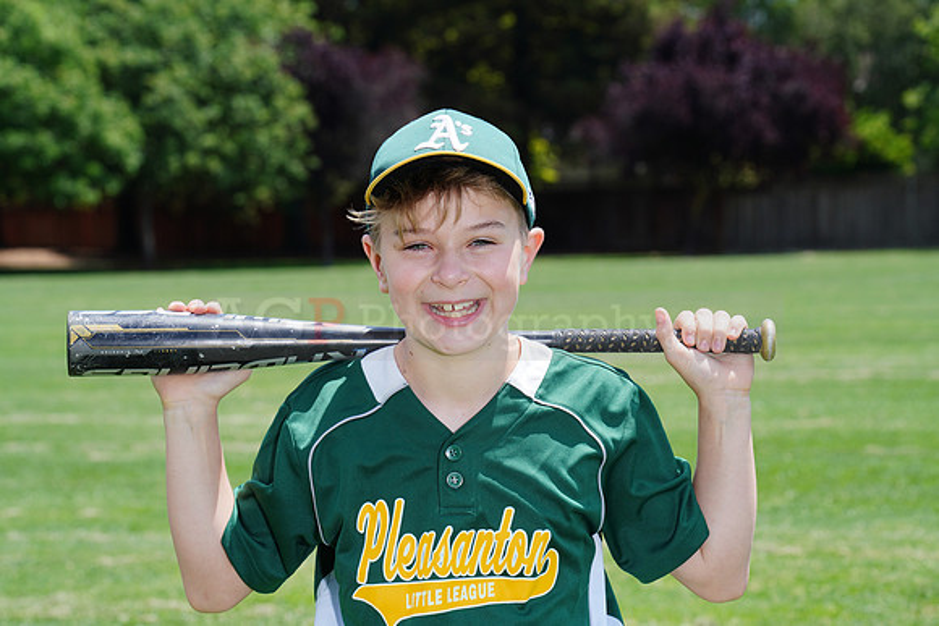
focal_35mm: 151
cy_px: 313
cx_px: 470
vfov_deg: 9.1
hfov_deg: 13.6
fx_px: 3939
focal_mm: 151
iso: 200
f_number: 11
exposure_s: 1/200
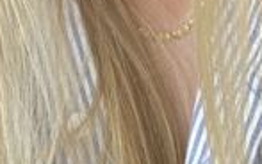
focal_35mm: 130
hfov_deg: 16.1
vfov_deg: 8.6
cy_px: -305
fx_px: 929
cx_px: 151
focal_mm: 2.71
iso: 125
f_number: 2.2
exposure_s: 1/60
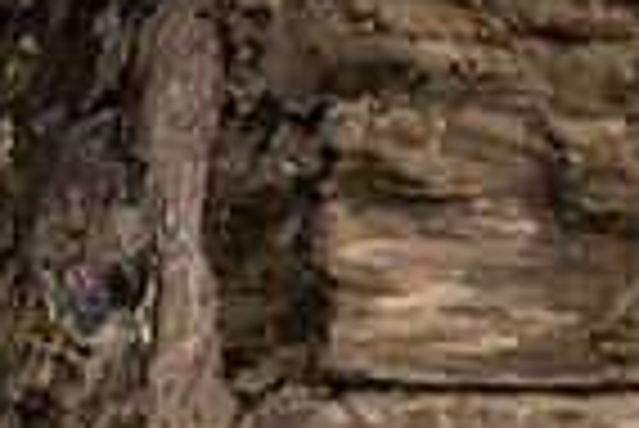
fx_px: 5970
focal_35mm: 336
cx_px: -575
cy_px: 839
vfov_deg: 4.1
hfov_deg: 6.0
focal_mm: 75
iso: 200
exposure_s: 1/125
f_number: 2.8
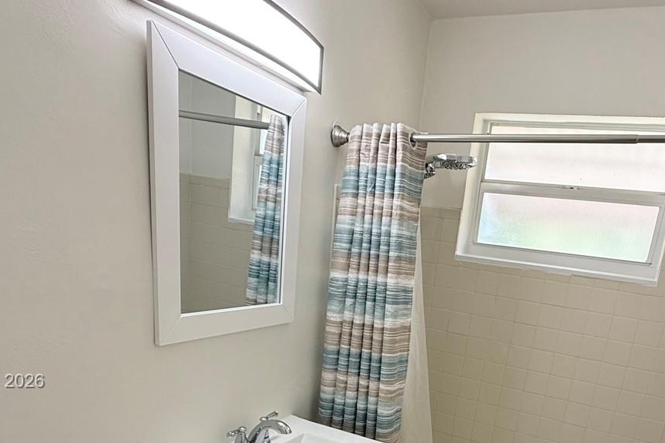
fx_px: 499
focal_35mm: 27
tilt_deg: -16.4
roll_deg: -7.0
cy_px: 382
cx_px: 421
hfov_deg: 66.3
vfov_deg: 44.4
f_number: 2.2
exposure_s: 1/99
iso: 100
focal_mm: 2.22
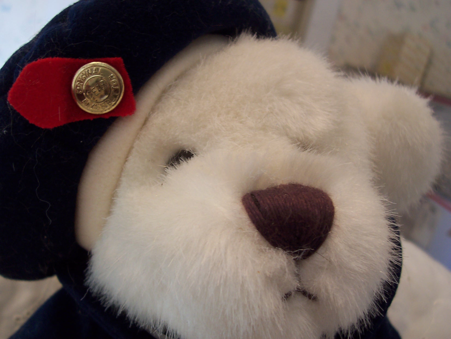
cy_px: 170
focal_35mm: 37
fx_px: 482
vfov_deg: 38.7
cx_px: 226
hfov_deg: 50.1
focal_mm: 5.6
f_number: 2.8
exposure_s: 1/45
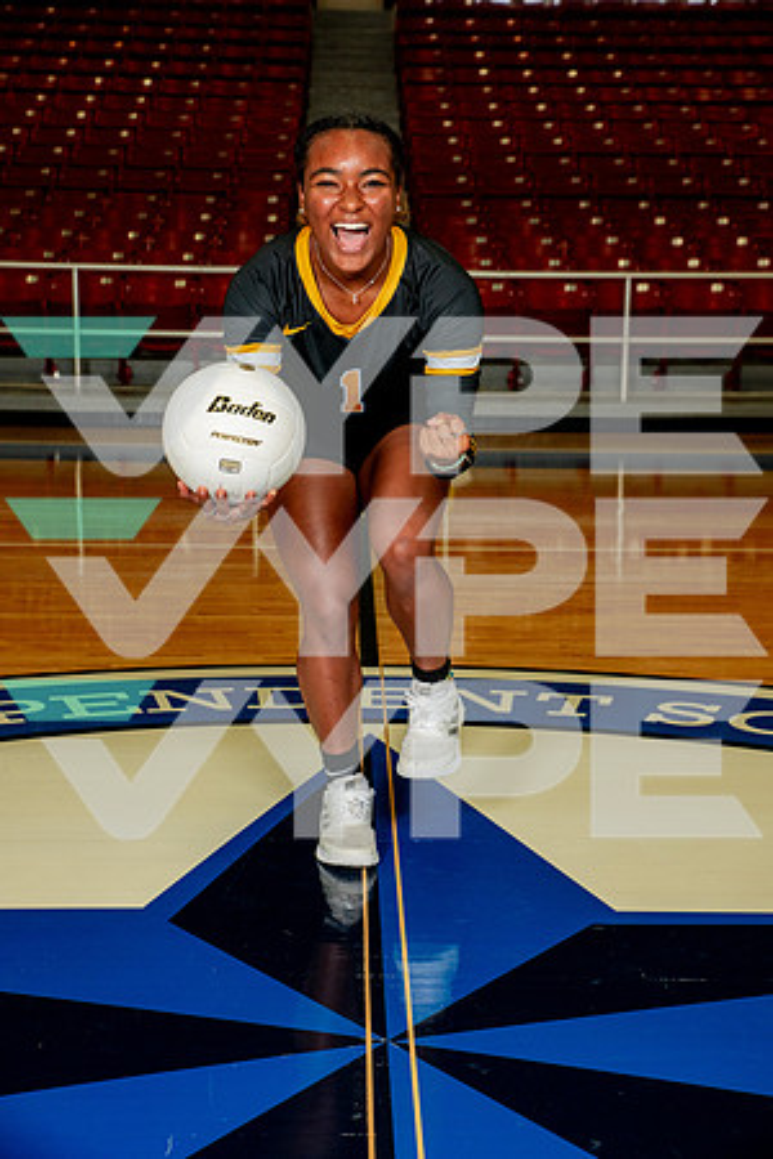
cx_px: 386
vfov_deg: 33.4
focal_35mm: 60
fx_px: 1932
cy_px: 580
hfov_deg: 22.6
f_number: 7.1
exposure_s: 1/200
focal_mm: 60
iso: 800
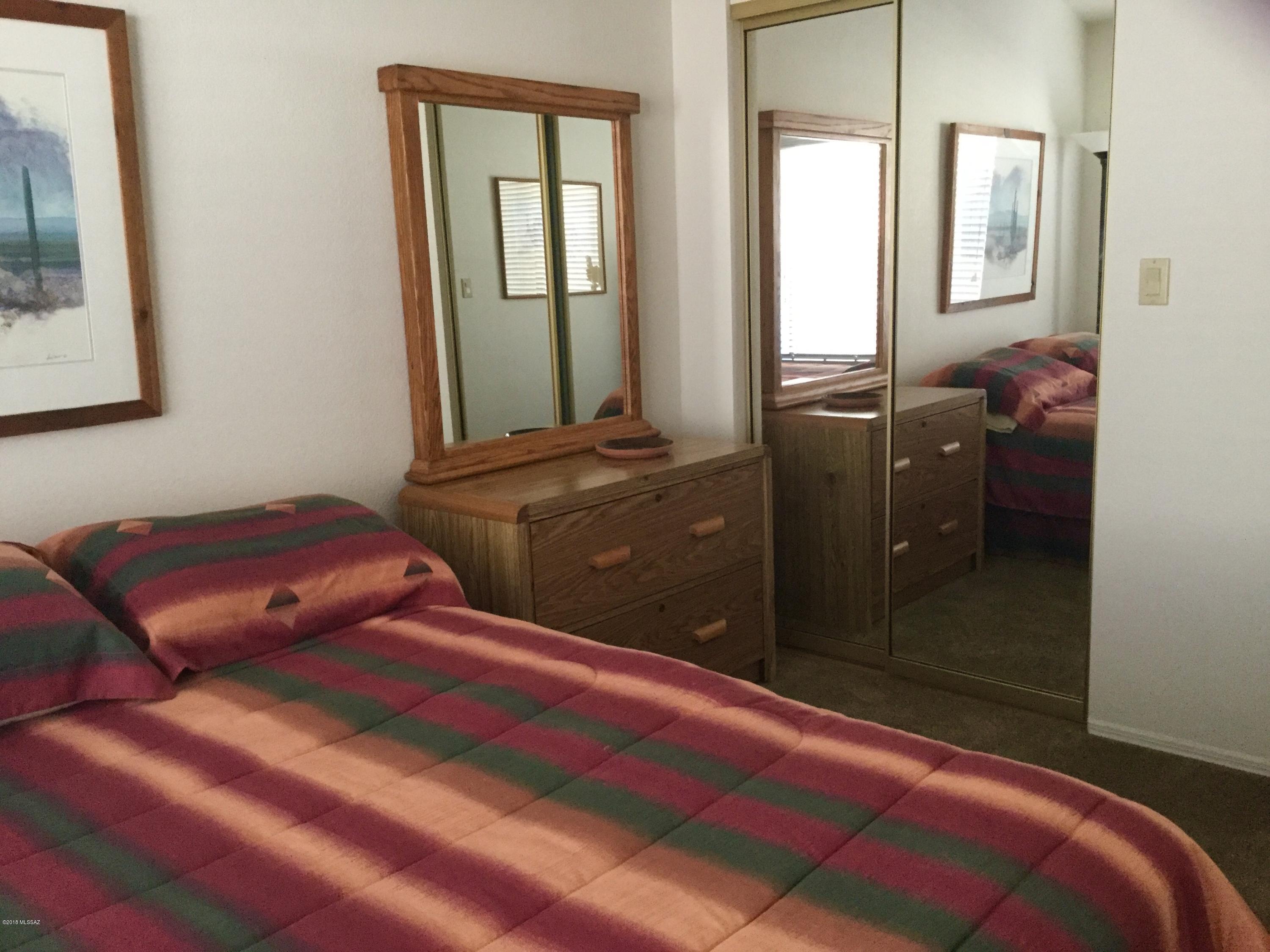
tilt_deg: -11.6
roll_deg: +2.5
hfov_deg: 58.4
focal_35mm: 31
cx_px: 635
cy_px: 476
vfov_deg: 45.4
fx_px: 1137
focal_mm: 3.3
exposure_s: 1/20
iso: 200
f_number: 2.4
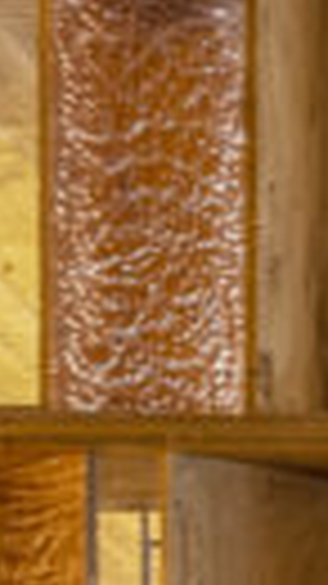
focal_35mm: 280
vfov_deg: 7.3
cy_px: 1256
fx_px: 4335
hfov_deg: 4.1
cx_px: 1197
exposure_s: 2
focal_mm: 34
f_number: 8
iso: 200
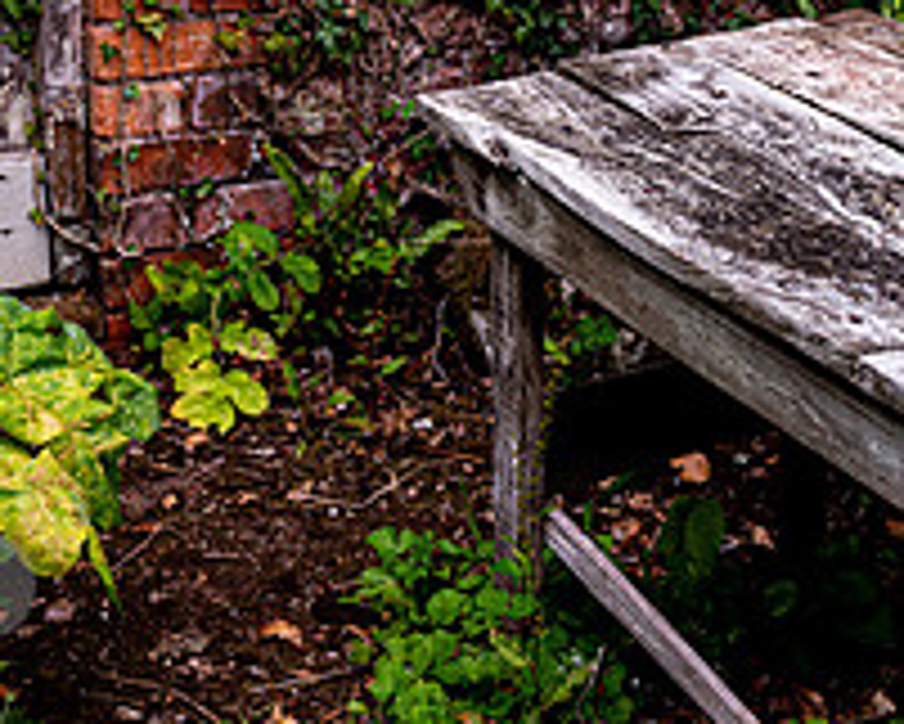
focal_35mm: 67
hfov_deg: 28.0
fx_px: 1793
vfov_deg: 22.5
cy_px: 133
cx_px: 652
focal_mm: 24
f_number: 5.6
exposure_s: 1/100
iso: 64
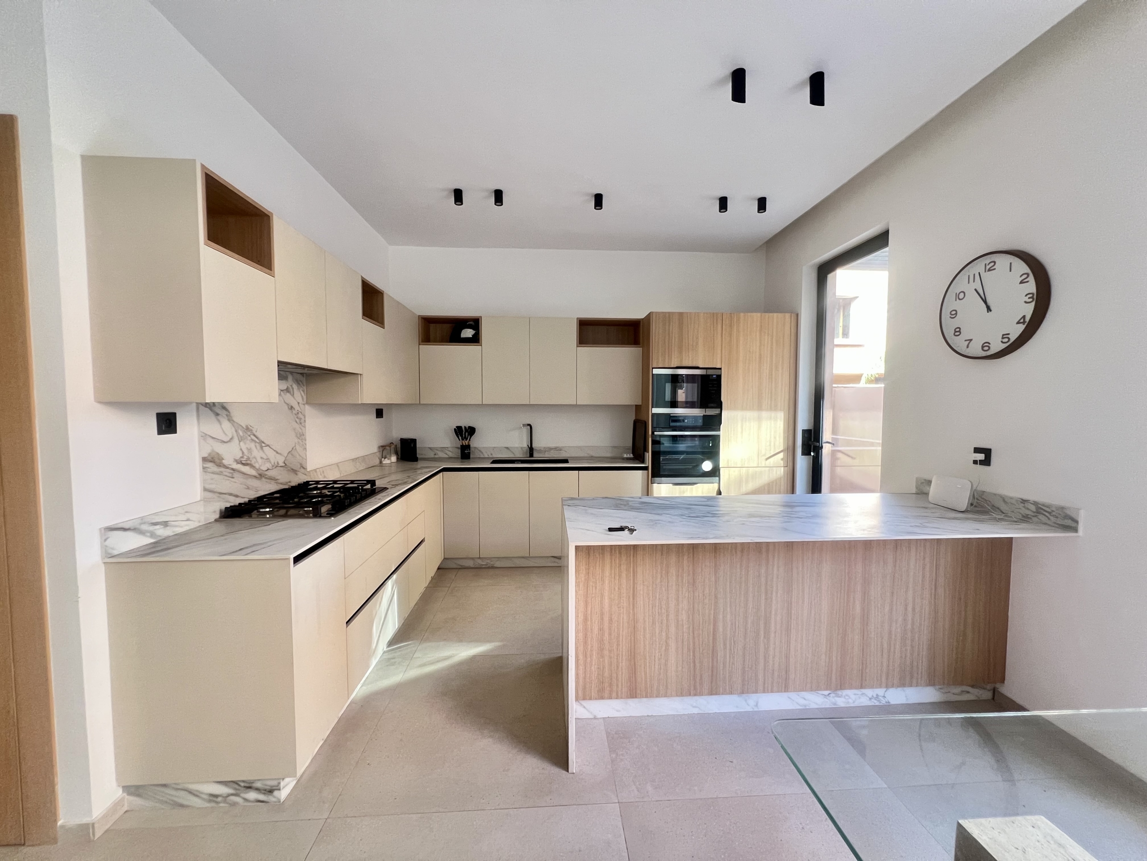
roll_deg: -0.1
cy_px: 430
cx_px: 574
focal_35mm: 13
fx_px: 431
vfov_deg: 89.9
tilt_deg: -3.0
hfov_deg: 106.2
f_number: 1.8
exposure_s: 1/71
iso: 250
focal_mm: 1.57
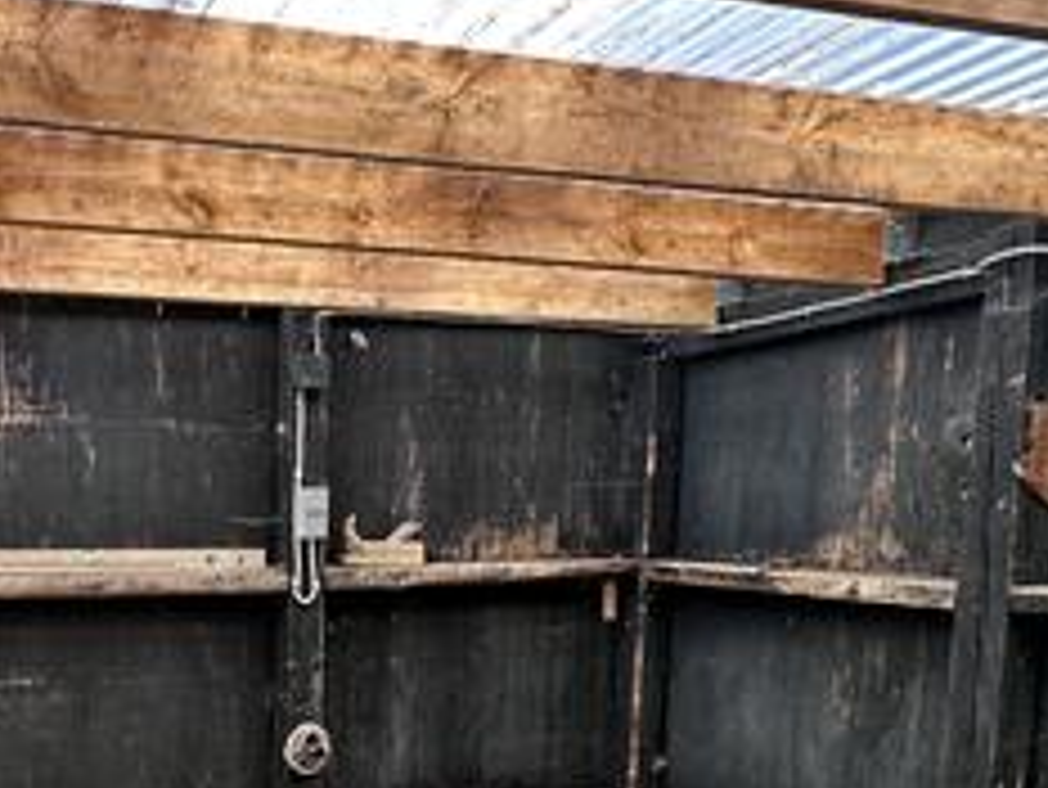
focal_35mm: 36
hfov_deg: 46.7
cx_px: 121
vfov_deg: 37.8
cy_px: 662
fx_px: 1090
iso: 80
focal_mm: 2.22
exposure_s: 1/99
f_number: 2.2
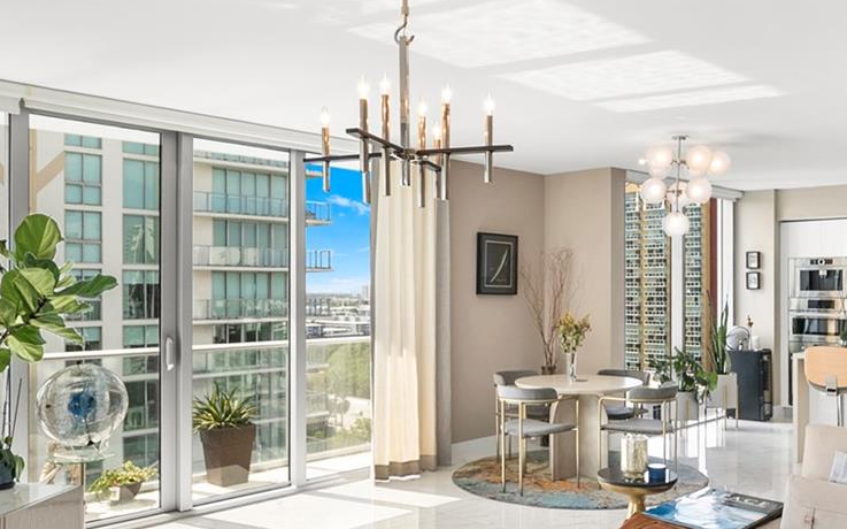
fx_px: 715
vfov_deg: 39.0
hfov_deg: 60.5
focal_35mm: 31
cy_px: 426
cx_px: 524
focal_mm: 14
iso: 400
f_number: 8
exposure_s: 1/25
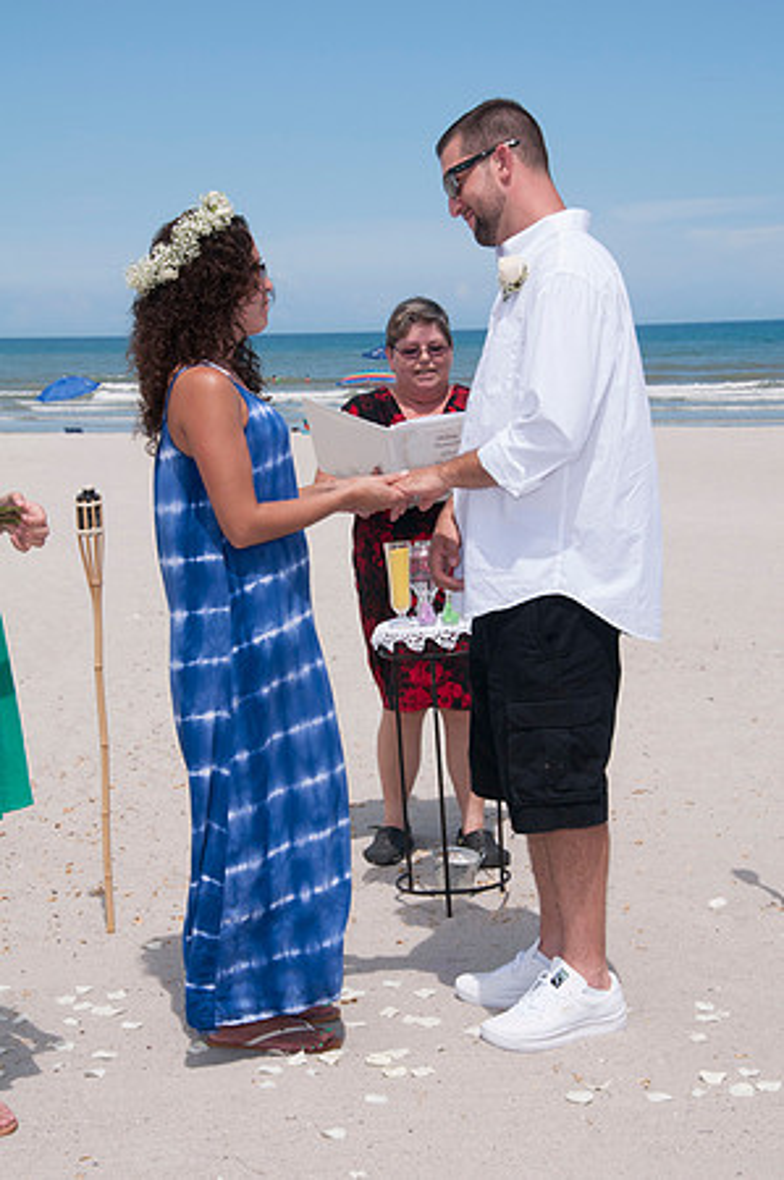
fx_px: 2210
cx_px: 392
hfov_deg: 20.1
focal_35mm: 68
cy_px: 590
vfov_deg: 29.9
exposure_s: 1/250
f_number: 13
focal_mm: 45
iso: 100
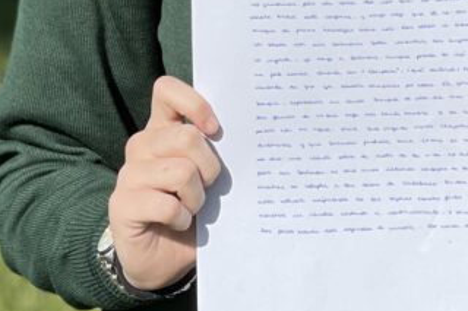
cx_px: 401
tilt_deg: -9.6
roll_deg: +1.4
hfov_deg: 10.1
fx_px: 2638
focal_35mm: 203
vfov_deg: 6.7
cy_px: -123
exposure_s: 1/2994
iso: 32
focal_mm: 6
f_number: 2
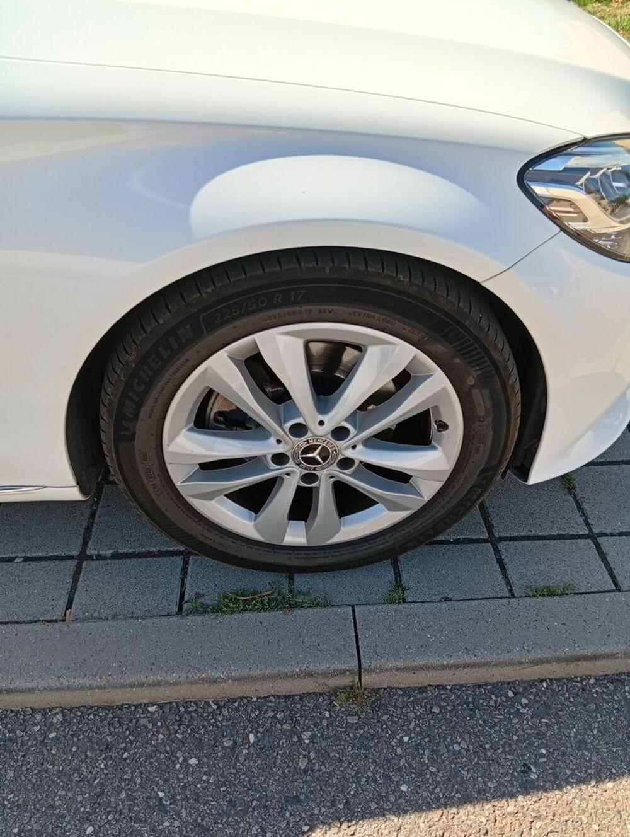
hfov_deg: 53.2
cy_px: 418
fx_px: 629
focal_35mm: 26
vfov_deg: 67.2
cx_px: 315
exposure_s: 1/187
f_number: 1.8
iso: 50
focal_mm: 3.96
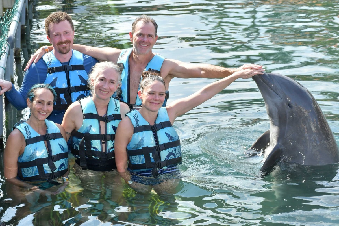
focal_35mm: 84
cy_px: 113
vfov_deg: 16.3
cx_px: 170
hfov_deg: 24.2
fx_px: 791
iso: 320
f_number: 9
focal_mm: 56
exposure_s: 1/250
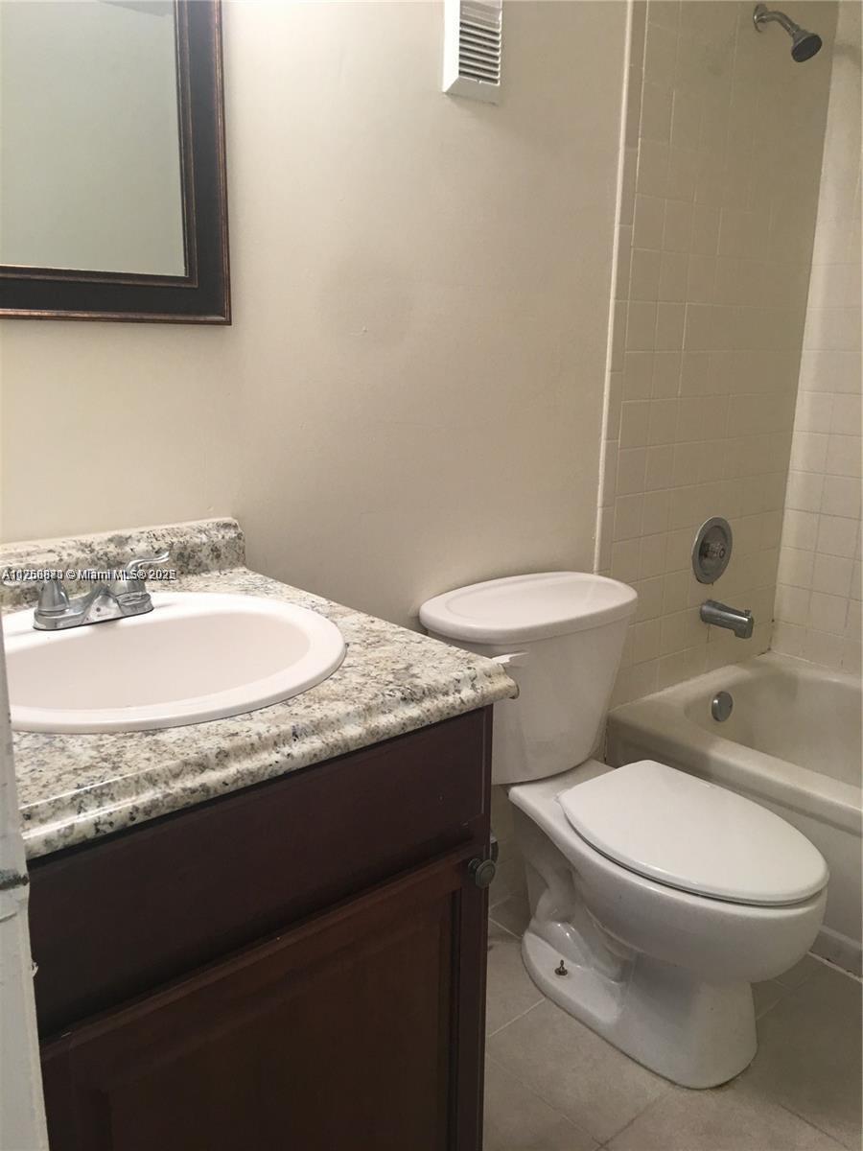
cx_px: 432
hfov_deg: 48.2
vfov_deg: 61.7
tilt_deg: -13.1
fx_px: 964
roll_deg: -1.6
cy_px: 576
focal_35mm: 29
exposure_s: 1/30
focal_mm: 4.15
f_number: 2.2
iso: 40
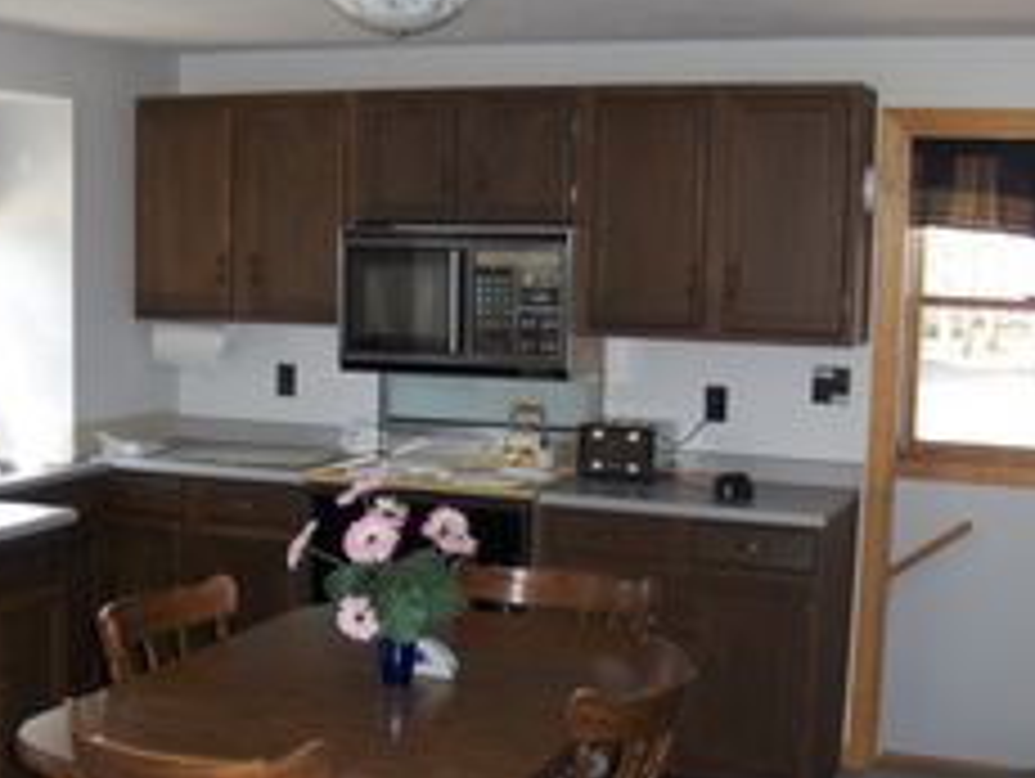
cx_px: 324
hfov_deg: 33.9
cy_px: 513
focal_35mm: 56
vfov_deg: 26.0
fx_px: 1676
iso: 100
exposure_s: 1/60
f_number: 2.8
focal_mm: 7.5
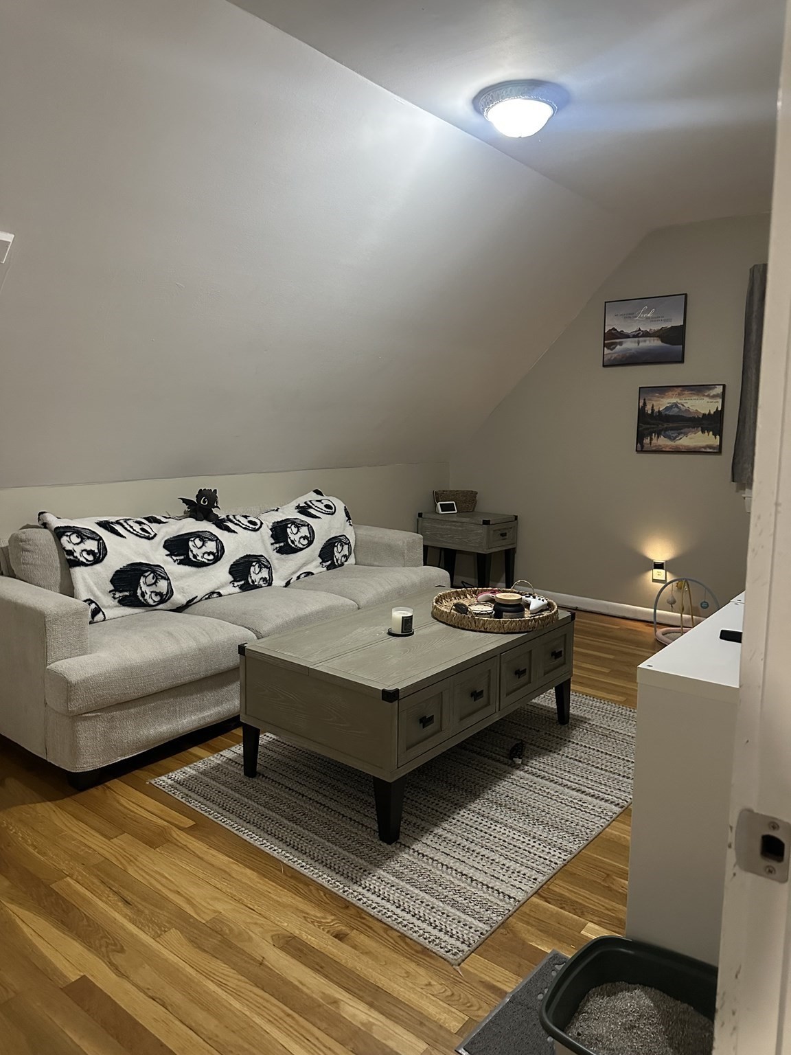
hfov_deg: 56.8
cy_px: 528
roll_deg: +0.1
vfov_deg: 71.6
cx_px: 396
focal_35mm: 24
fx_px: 731
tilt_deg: -7.4
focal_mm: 6.86
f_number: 1.78
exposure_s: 1/40
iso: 640
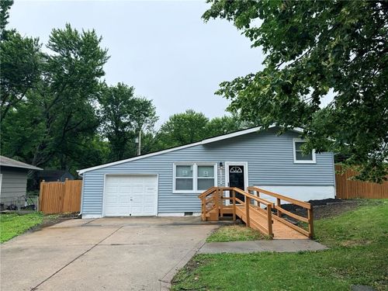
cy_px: 146
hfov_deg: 71.6
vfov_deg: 56.8
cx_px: 194
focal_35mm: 24
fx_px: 269
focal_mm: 6.76
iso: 80
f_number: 1.78
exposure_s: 1/2370
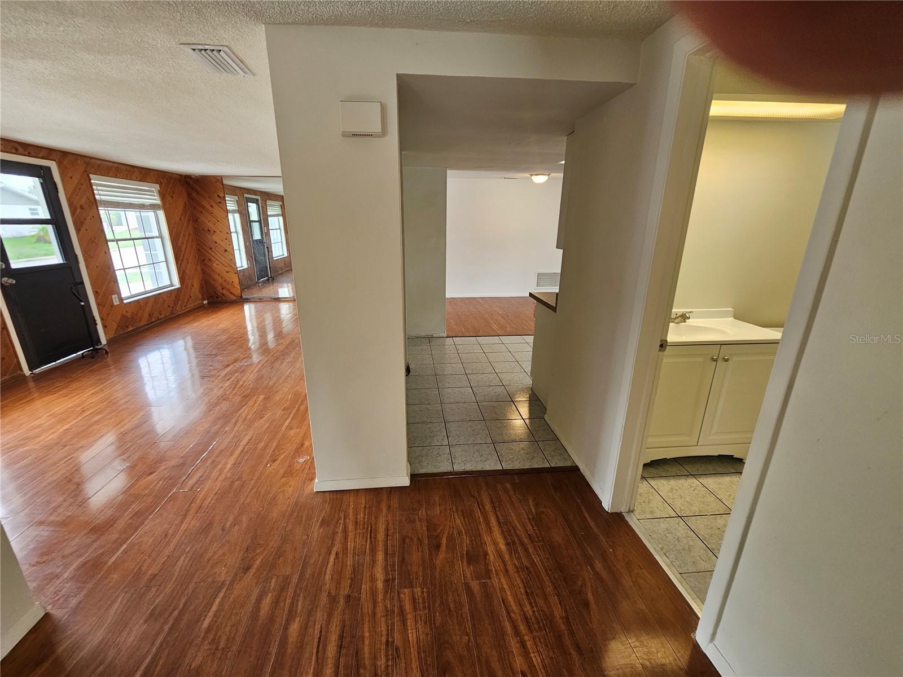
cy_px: 338
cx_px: 452
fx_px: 339
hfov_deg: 106.2
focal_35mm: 13
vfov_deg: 89.9
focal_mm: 2.2
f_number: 2.2
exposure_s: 1/60
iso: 100
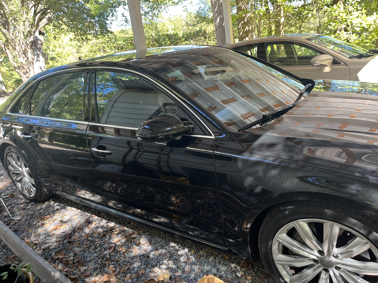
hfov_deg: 67.3
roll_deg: +9.3
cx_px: 189
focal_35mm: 26
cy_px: 142
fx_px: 284
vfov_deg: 53.1
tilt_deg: -14.1
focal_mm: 5.1
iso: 80
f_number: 1.6
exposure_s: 1/121
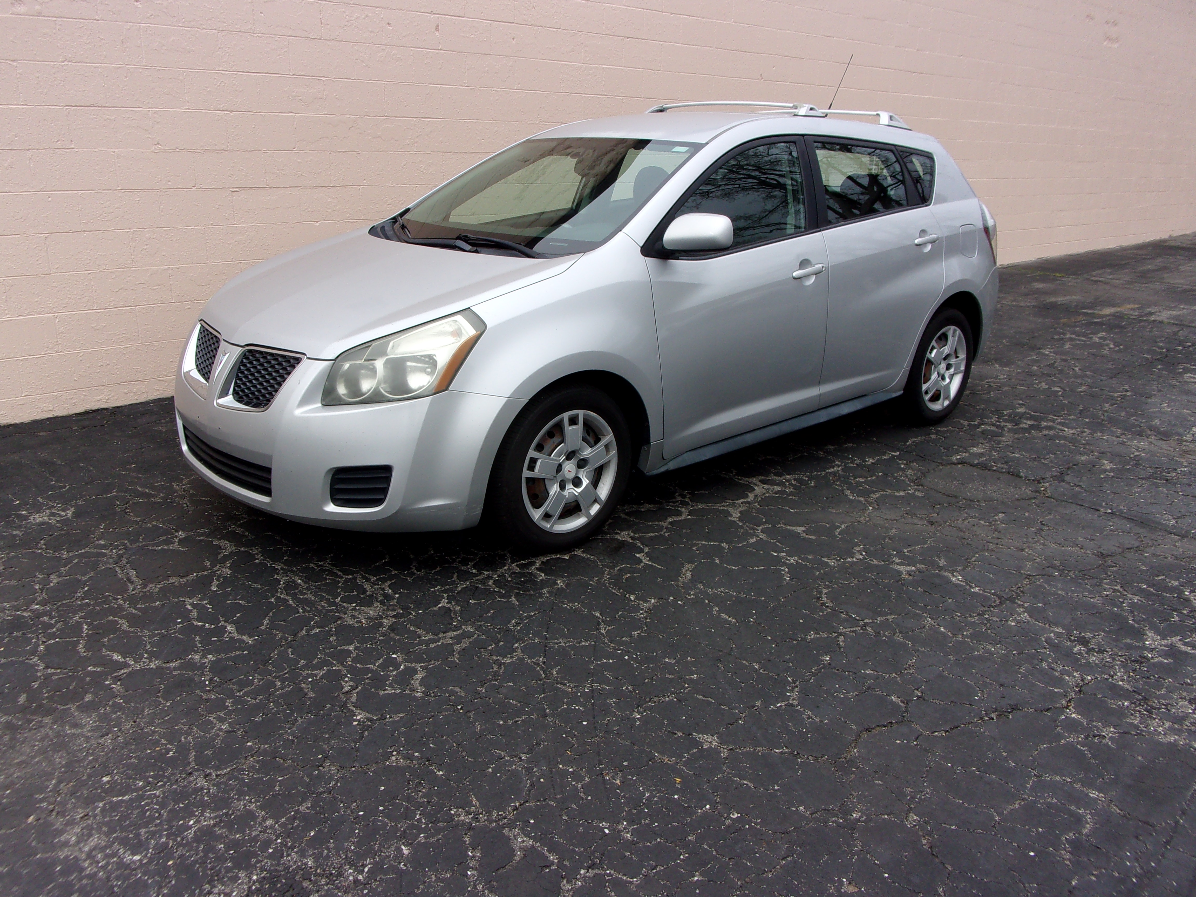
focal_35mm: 28
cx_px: 598
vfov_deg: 49.7
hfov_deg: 63.4
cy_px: 448
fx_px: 967
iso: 80
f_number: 10.8
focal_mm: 5.1
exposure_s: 1/34
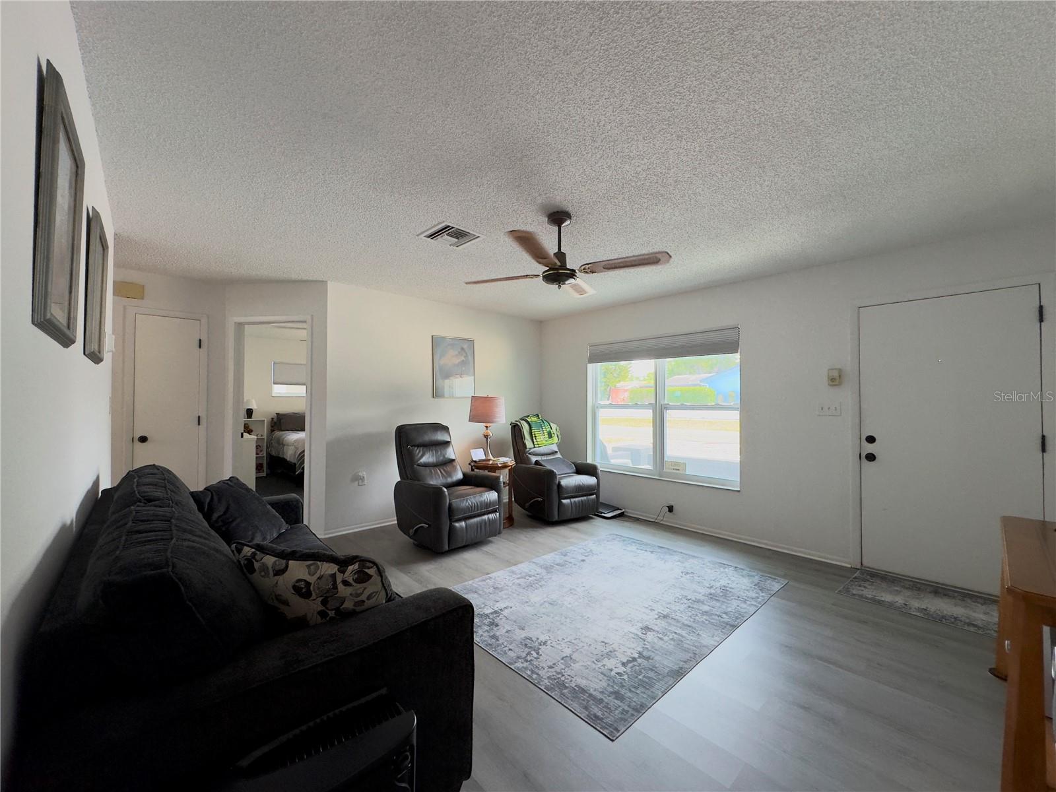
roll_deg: -0.3
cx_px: 528
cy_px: 396
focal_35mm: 14
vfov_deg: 85.7
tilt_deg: +0.8
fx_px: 427
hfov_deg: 102.1
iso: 125
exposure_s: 1/120
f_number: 2.2
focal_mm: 2.22
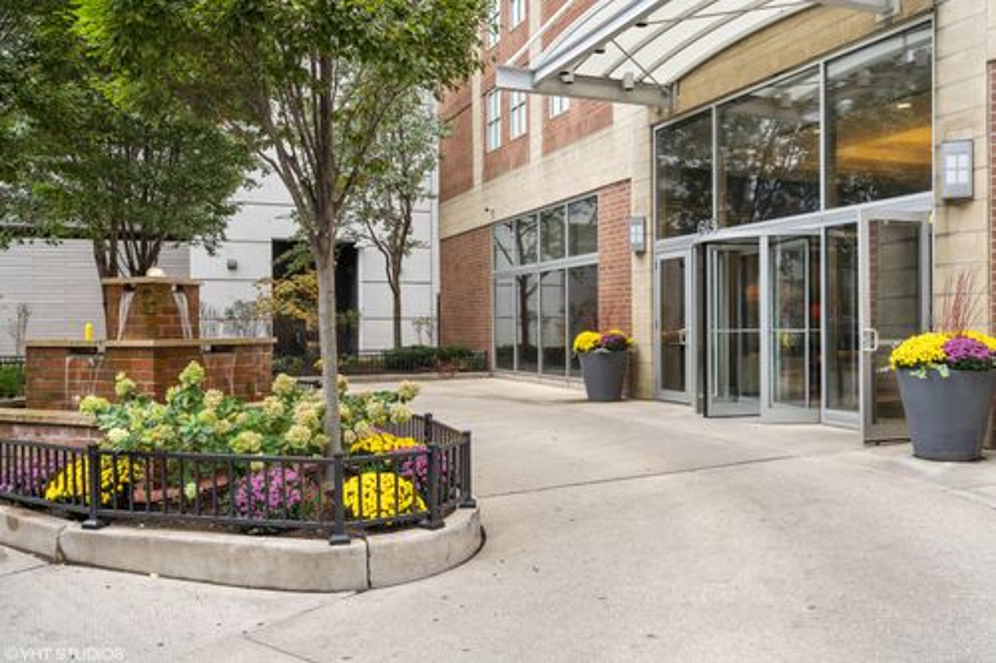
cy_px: 332
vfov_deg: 43.6
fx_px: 830
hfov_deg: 61.9
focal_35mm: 30
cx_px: 498
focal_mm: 30
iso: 320
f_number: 8
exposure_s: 1/15
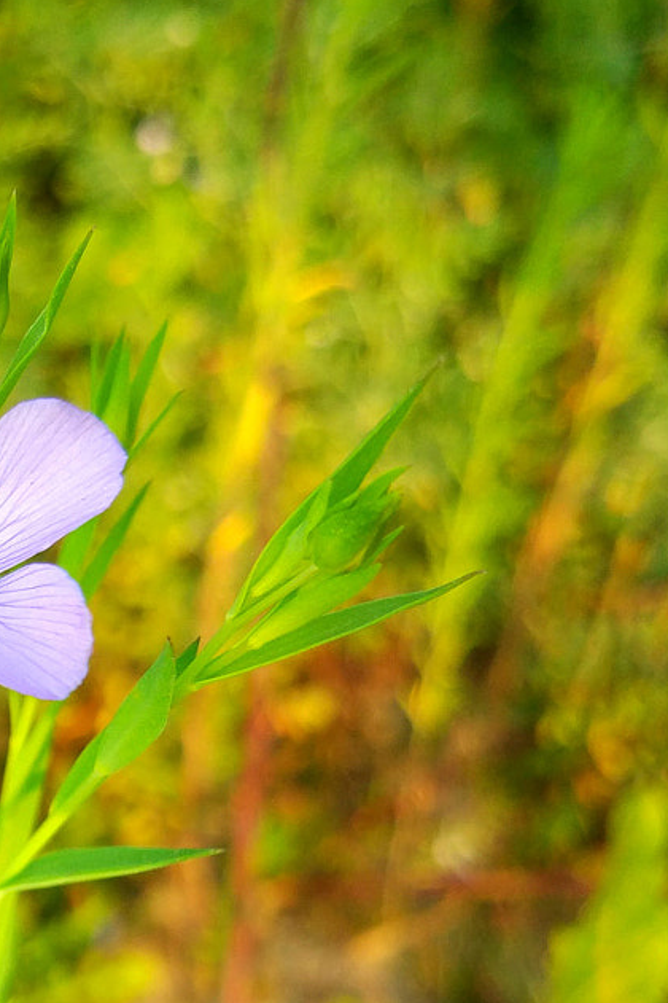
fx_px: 2060
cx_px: -326
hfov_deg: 16.8
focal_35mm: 74
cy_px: 895
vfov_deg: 26.5
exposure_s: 1/201
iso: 100
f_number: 2
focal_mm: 4.26
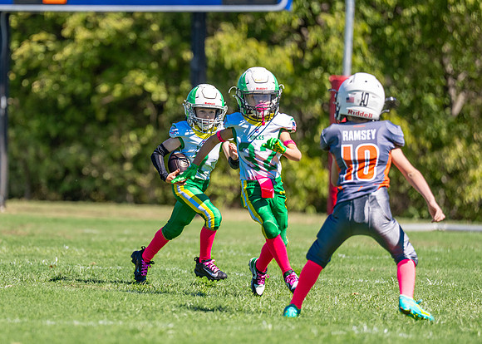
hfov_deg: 6.4
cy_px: 172
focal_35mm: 313
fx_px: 4285
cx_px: 139
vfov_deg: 4.6
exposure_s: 1/3200
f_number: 2.8
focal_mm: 200
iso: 160
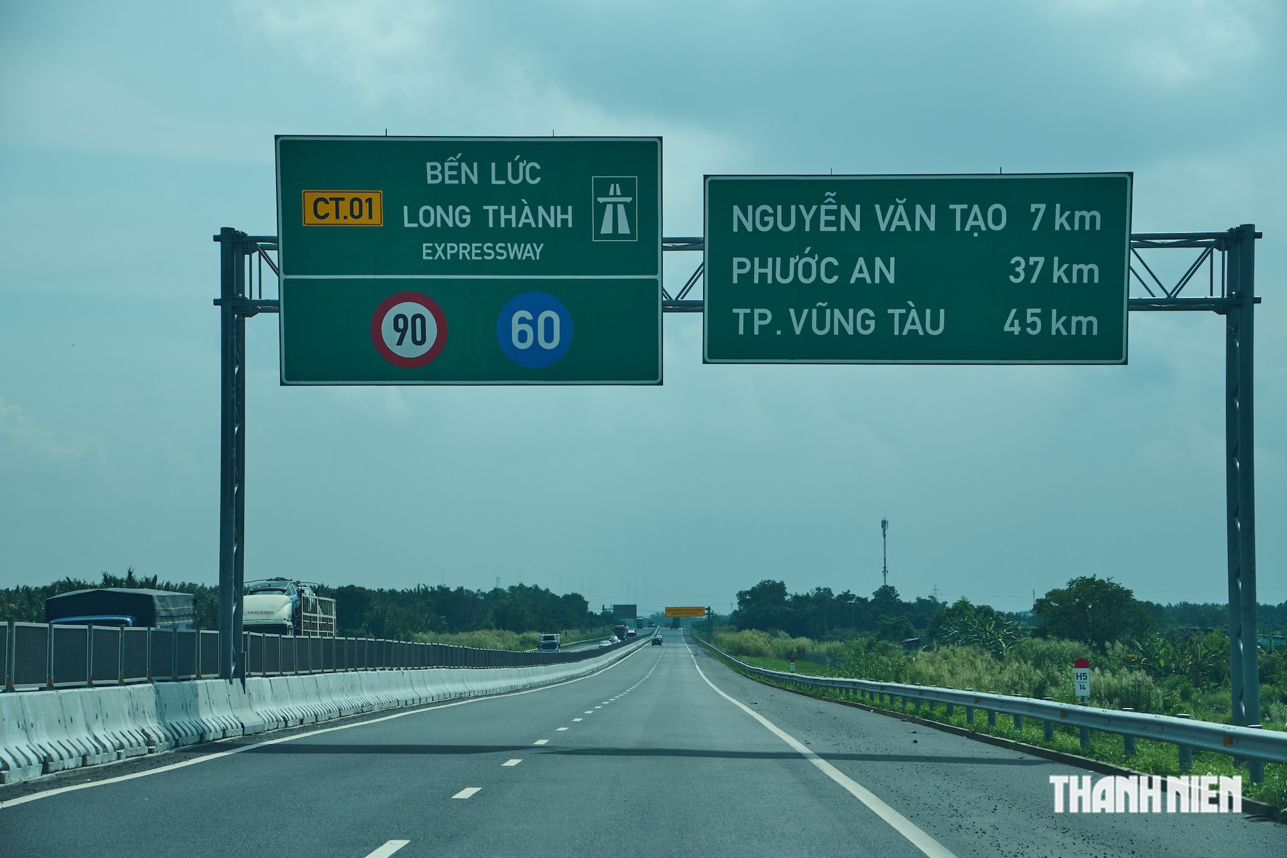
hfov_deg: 24.6
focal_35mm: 82
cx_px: 644
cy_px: 429
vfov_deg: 16.6
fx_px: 2949
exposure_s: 1/1600
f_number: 5
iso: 160
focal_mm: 55
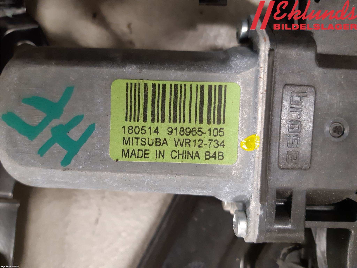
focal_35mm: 26
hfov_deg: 67.3
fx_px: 268
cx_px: 178
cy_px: 134
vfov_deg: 53.1
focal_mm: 3.93
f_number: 1.7
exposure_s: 1/33
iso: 250
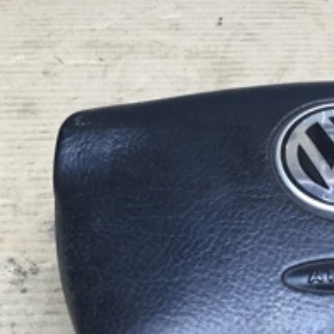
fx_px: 917
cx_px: 300
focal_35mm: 84
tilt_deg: -39.7
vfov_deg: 20.6
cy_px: 161
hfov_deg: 20.2
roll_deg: -2.1
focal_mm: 4.15
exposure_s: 1/33
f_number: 2.2
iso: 64
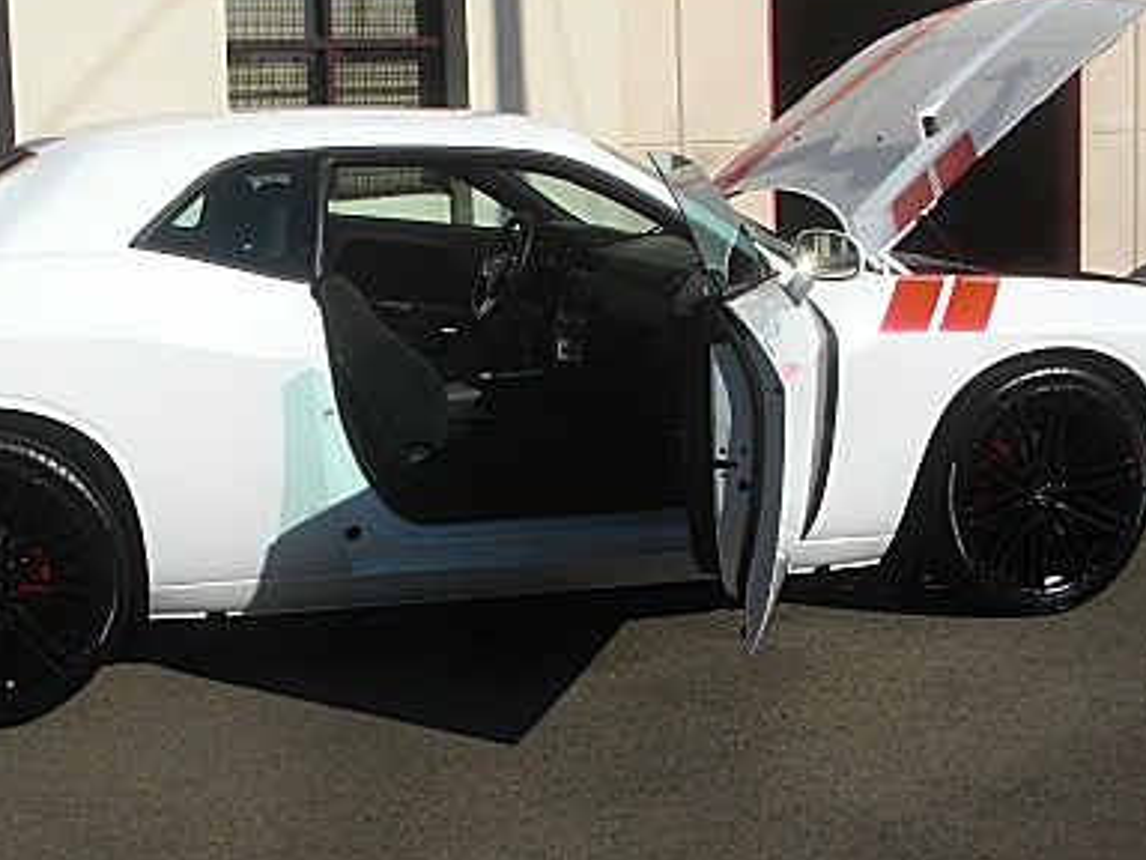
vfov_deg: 24.4
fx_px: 1986
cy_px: 439
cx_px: 400
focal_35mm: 60
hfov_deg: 32.0
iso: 50
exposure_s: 1/200
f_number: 7.9
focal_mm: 6.3
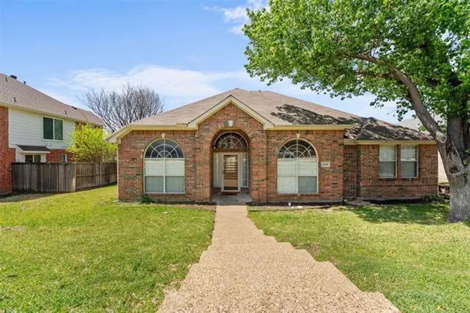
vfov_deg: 81.2
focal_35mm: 14
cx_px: 235
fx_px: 183
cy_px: 156
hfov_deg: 104.3
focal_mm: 14
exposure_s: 1/1000
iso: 400
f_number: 9
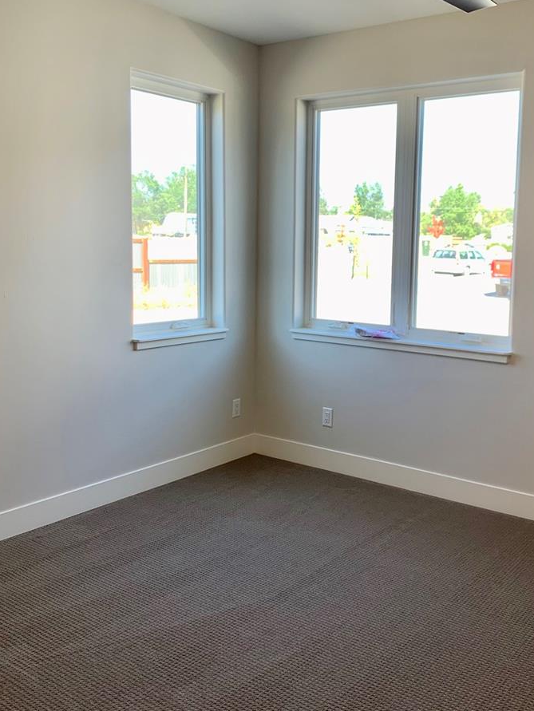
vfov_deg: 52.5
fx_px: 719
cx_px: 330
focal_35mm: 35
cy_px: 323
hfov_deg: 40.5
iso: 64
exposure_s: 1/120
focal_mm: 4.25
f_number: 1.8
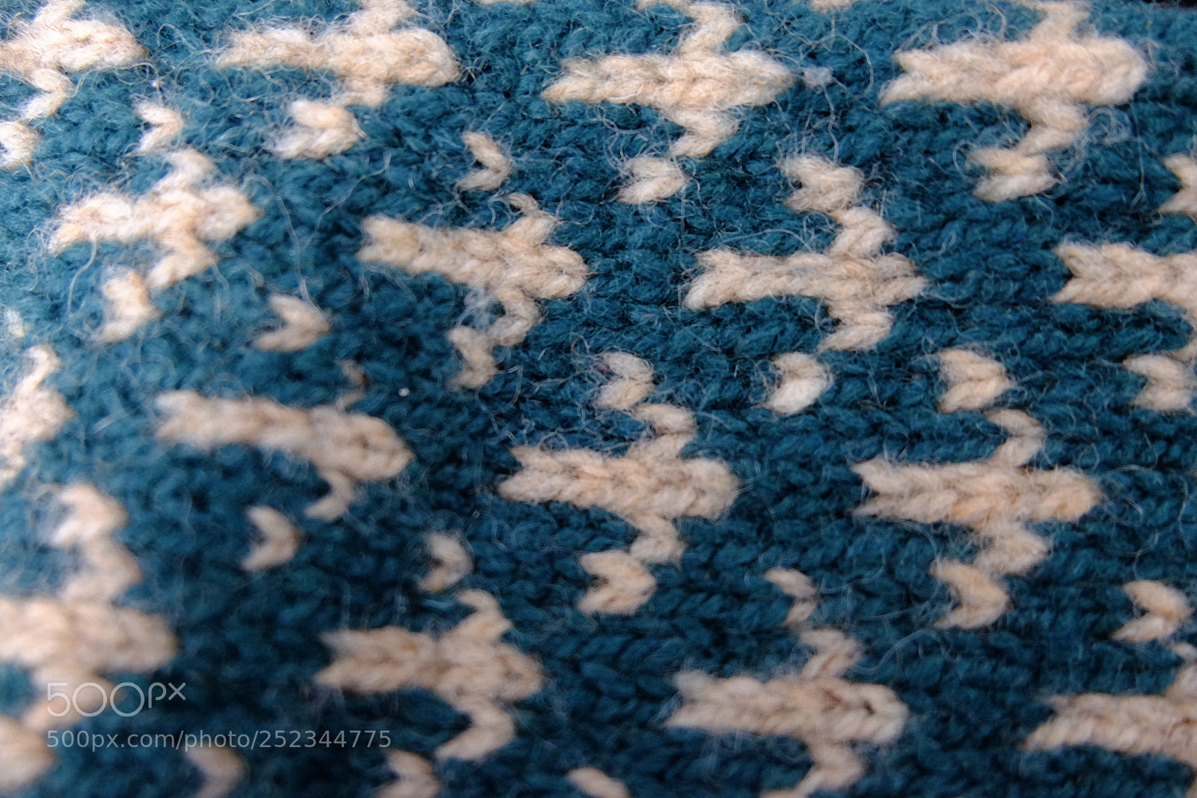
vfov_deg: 44.9
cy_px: 399
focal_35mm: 29
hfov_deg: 63.7
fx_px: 964
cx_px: 598
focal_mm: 19.2
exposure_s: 1/30
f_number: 3.8
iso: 2500
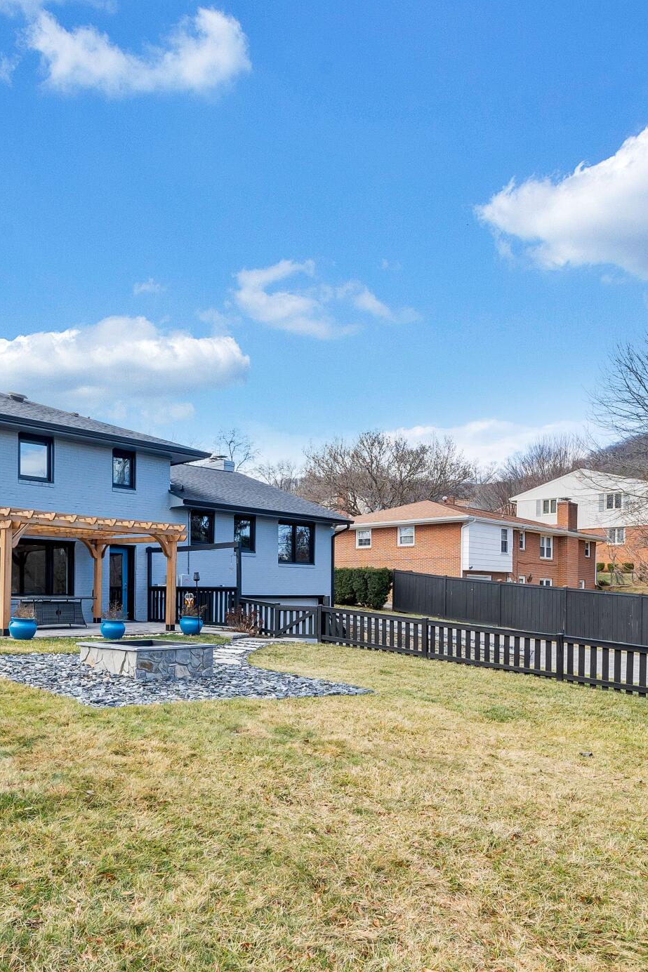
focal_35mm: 26
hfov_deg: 48.2
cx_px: 186
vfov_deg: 68.5
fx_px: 702
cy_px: 595
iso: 400
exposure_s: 1/200
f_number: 9
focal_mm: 12
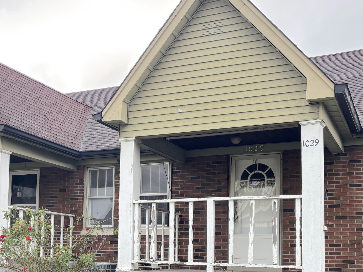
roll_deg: -1.2
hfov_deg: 37.8
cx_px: 125
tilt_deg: +5.2
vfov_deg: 28.5
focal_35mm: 50
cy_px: 217
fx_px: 524
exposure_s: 1/675
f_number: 1.6
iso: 50
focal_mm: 5.96
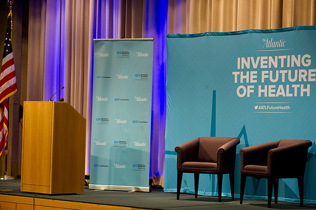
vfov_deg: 12.9
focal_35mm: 106
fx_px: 930
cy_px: 98
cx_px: 163
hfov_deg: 19.3
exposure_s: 1/100
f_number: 5
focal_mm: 98
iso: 2500
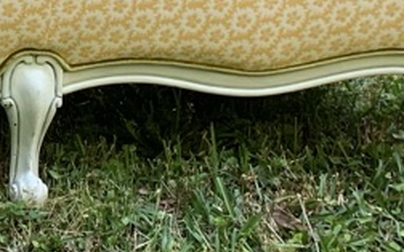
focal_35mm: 132
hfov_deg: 14.0
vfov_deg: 9.8
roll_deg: -1.9
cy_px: -52
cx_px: -327
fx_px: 1452
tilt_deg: -13.5
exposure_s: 1/121
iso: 80
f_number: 1.8
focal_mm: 4.25
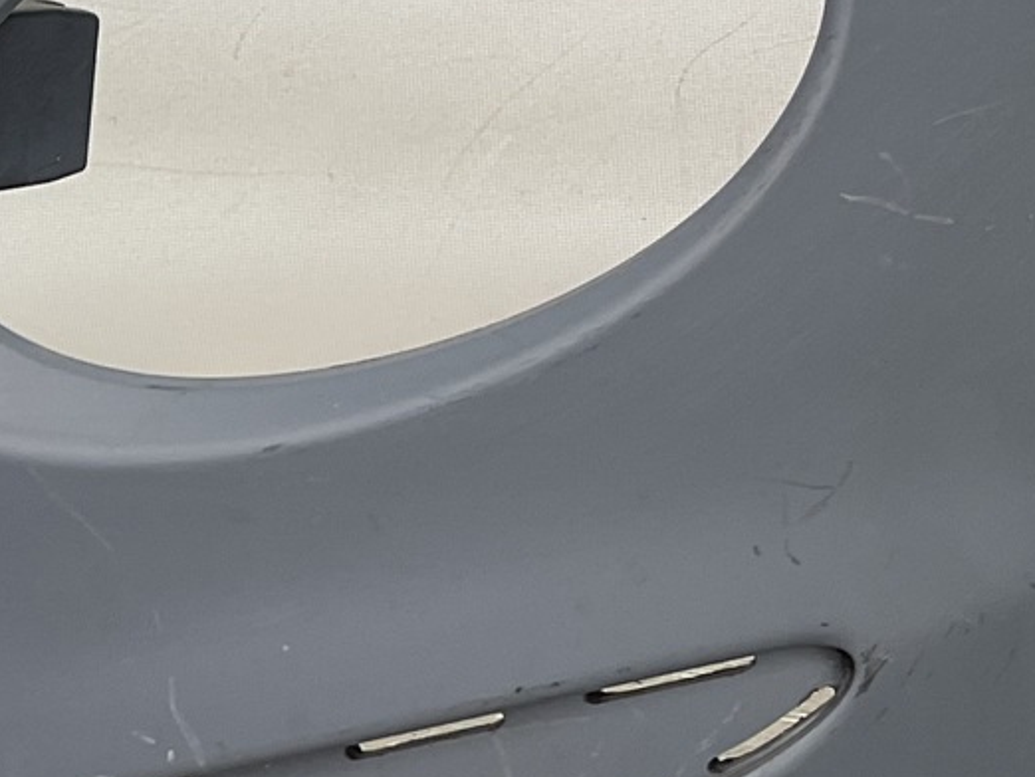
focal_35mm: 112
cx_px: -274
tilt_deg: -9.4
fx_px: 3350
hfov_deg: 16.7
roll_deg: +6.4
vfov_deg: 13.2
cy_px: 430
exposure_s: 1/115
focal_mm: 3
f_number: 1.8
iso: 16
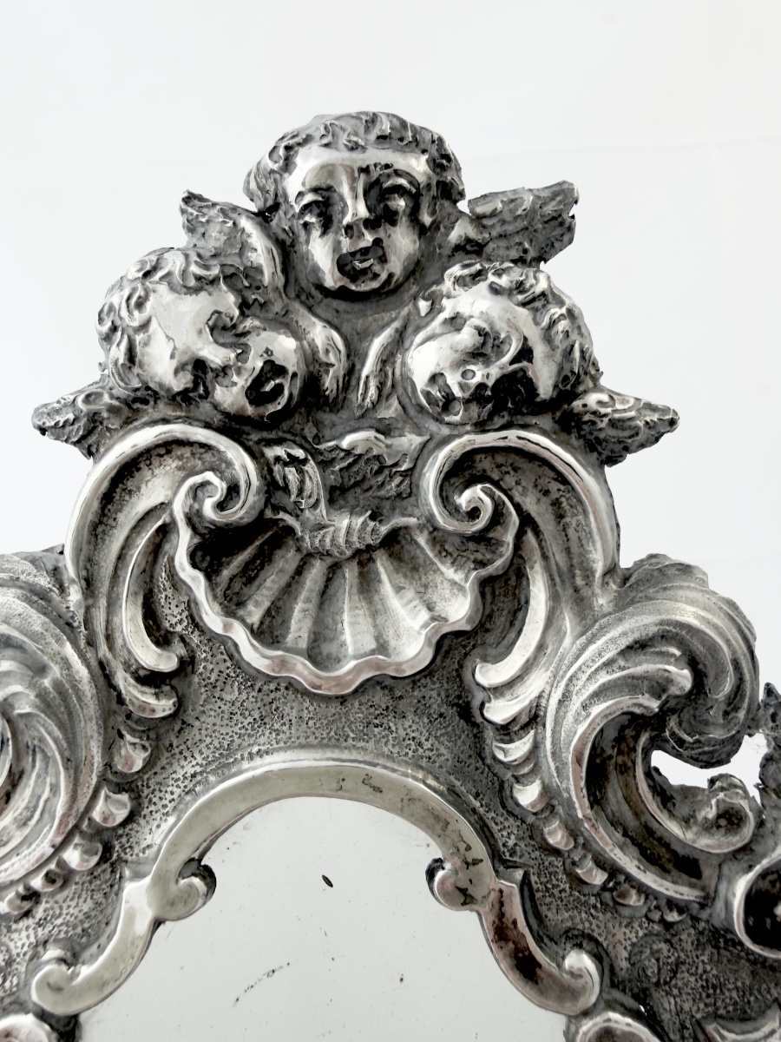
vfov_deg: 71.6
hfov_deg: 56.8
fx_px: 722
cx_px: 390
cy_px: 521
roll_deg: -1.2
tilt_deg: +0.1
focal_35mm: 24
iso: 80
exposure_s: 1/100
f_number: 2.2
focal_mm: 2.22
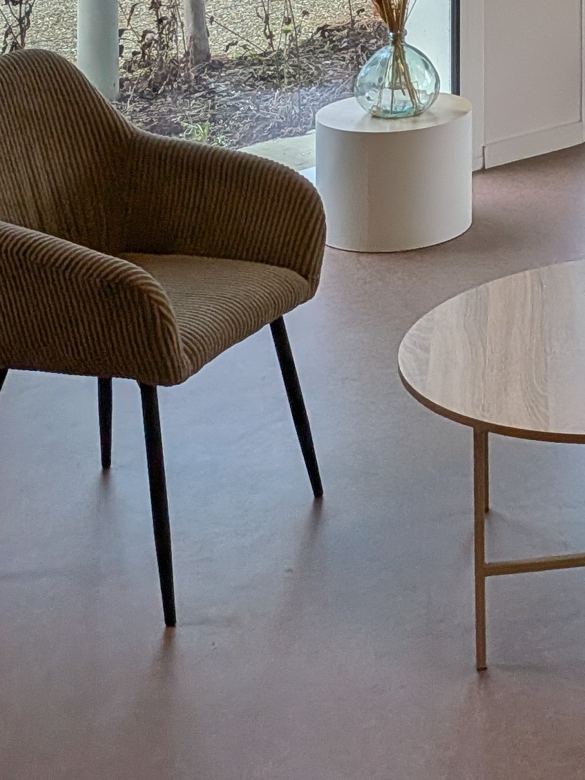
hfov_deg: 16.0
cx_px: 852
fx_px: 1915
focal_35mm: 85
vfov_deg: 20.4
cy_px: -318
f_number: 1.7
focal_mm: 4.53
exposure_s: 1/369
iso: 28
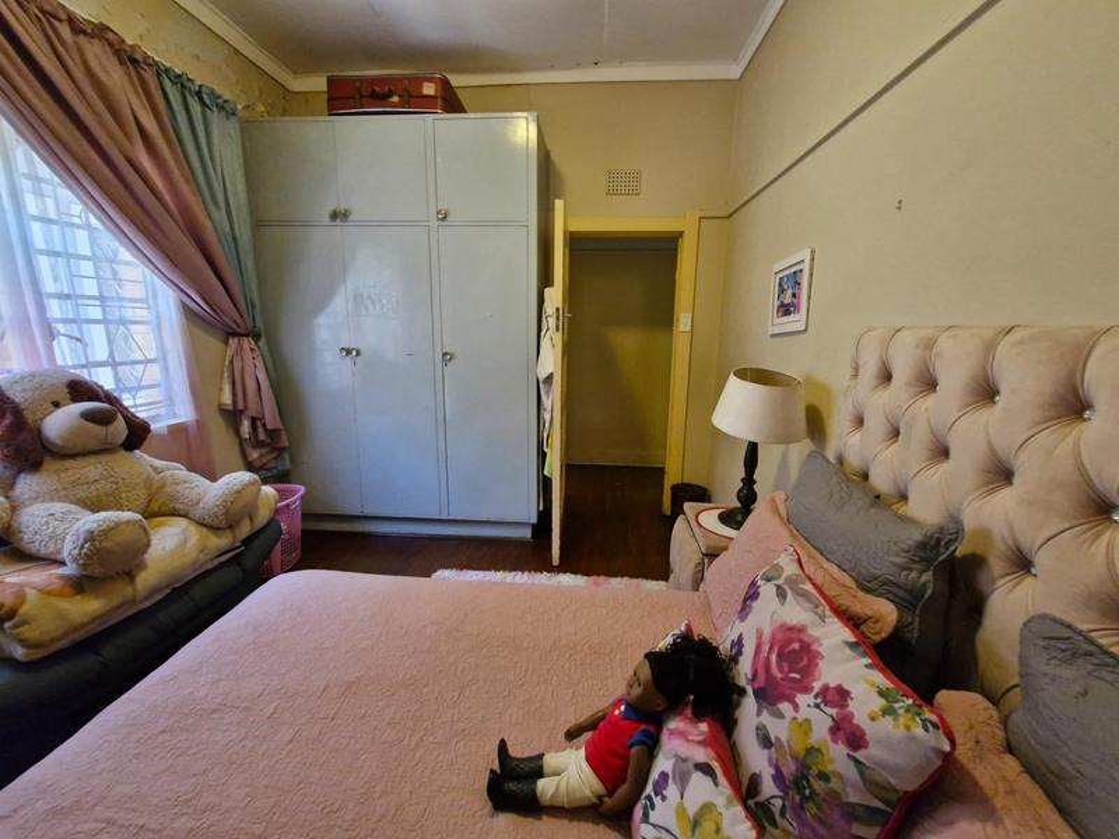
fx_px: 420
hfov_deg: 106.2
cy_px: 420
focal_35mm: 13
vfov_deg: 89.9
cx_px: 560
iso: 400
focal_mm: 1.74
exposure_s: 1/50
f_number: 2.2
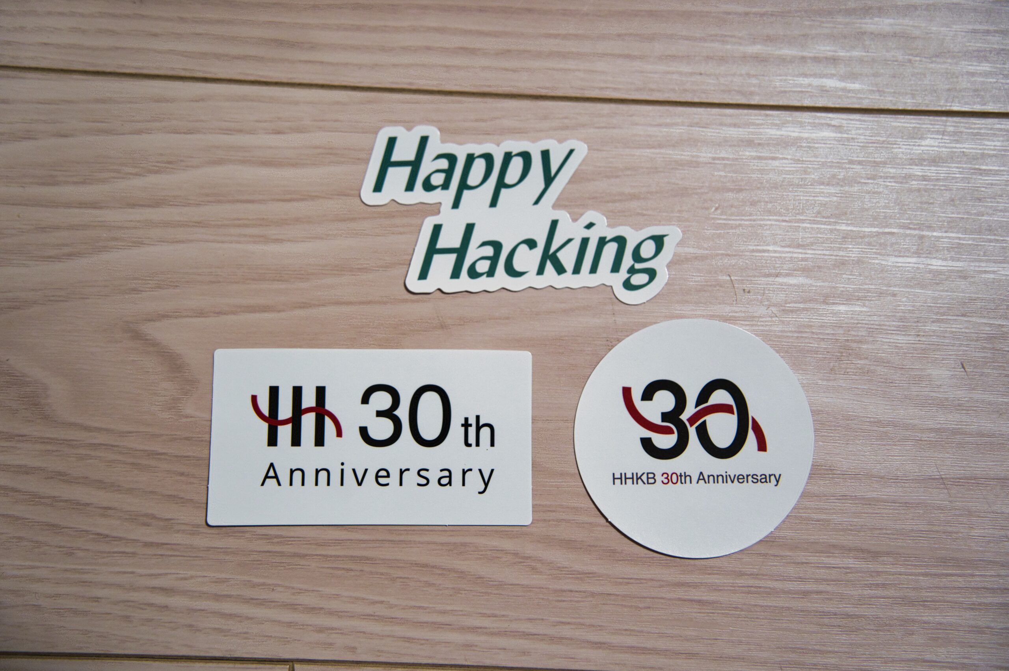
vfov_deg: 29.2
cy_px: 336
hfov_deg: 42.8
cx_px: 504
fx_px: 1288
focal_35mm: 46
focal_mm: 46
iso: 1000
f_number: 3.5
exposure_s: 1/200
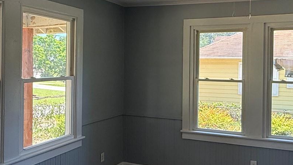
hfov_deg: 51.3
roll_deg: -1.7
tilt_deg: -2.4
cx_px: 172
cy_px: 68
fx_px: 303
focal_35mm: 39
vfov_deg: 30.4
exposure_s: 1/134
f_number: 2.2
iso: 64
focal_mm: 2.22
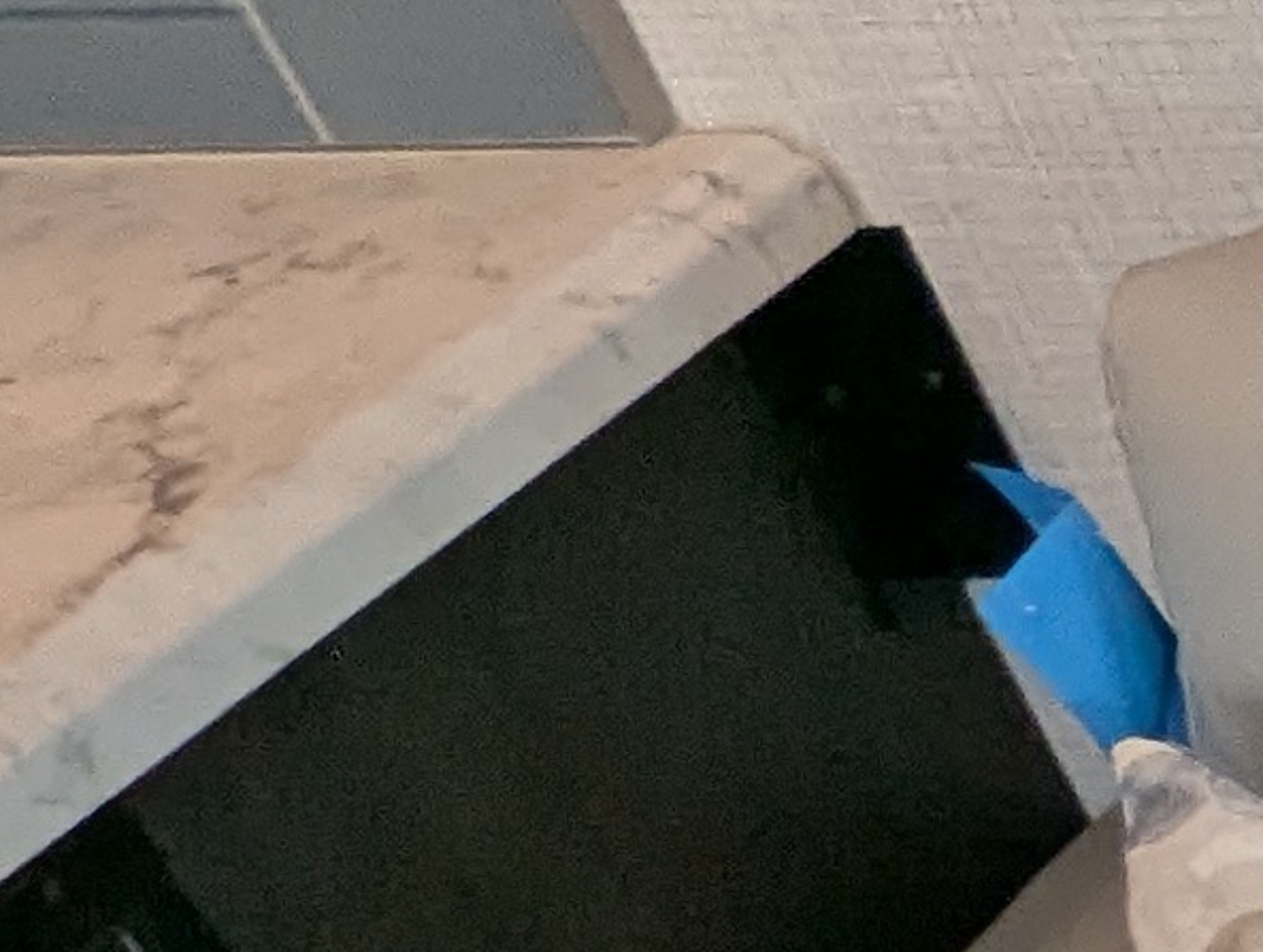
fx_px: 4021
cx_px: 3942
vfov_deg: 12.9
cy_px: 1346
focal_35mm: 110
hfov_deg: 10.8
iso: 83
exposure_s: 1/246
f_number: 2.2
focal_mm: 2.35
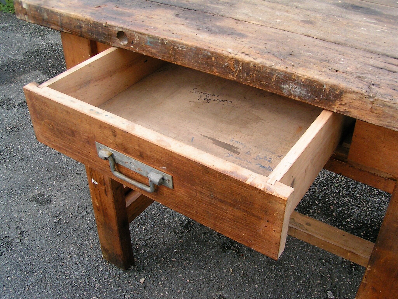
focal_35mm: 38
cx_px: 199
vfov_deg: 37.7
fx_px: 437
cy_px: 150
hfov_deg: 49.0
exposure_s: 1/60
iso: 50
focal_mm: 5.8
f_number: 5.6
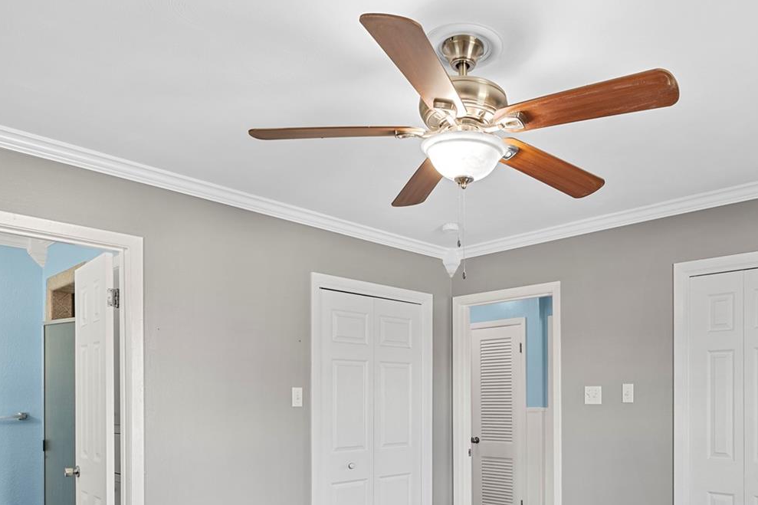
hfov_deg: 63.0
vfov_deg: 43.0
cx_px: 461
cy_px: 400
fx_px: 610
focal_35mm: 29
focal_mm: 14
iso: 200
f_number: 9
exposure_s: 2.5
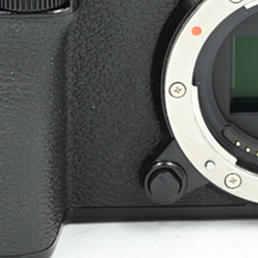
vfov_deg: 6.1
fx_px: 2412
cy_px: -46
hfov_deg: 6.1
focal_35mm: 286
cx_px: 225
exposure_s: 1/13
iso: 200
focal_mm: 75
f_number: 14
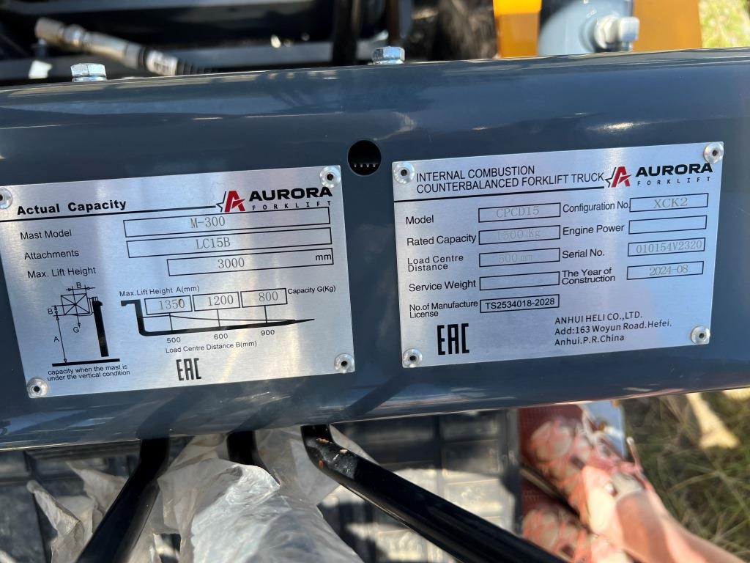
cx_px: 375
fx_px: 563
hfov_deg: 67.3
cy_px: 282
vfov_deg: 53.1
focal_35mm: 26
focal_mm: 5.7
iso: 50
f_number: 1.5
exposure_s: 1/1575
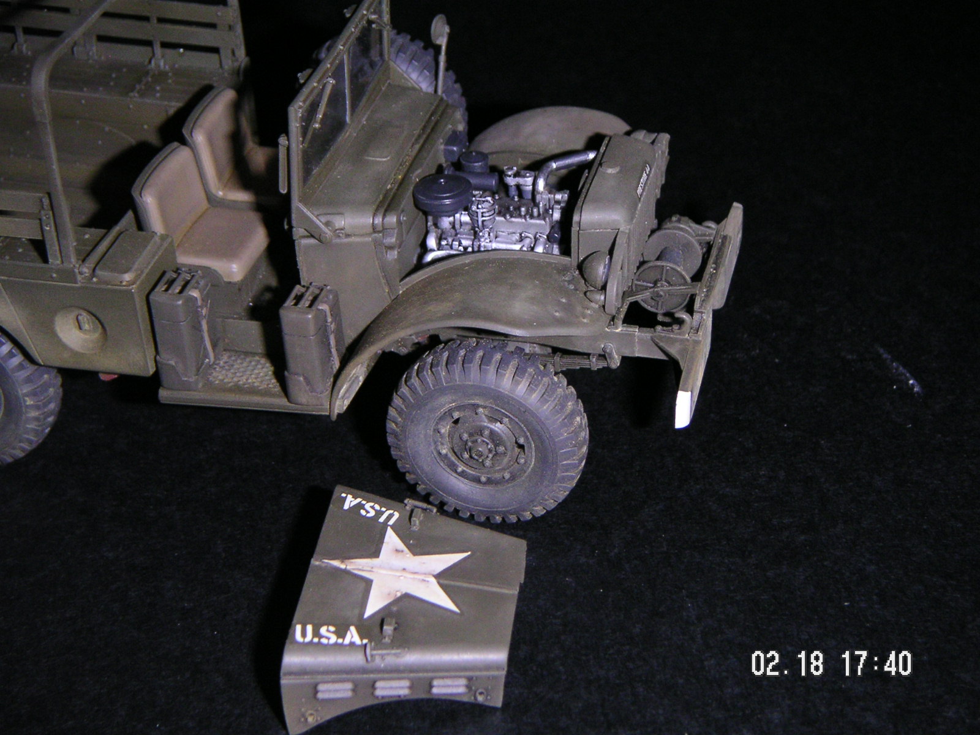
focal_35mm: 66
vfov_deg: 22.3
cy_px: 368
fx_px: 1869
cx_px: 490
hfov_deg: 29.4
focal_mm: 10.3
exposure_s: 1/60
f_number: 6.7
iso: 160
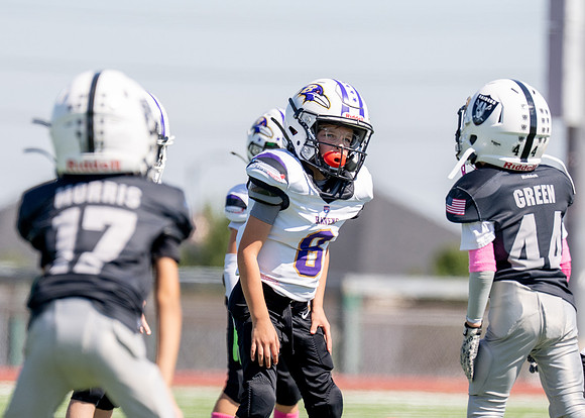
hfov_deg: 4.3
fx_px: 7802
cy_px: 267
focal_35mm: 470
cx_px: 324
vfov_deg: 3.1
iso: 200
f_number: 2.8
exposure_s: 1/4000
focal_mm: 200
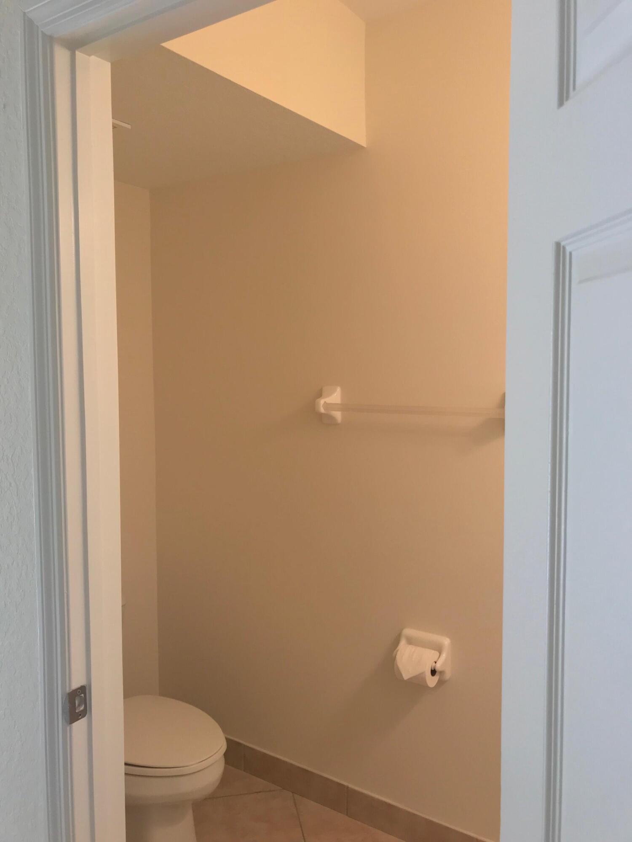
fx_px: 682
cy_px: 421
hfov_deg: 49.7
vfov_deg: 63.4
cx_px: 316
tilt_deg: -3.3
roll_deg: -0.5
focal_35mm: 28
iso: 25
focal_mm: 3.99
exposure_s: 1/30
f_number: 1.8
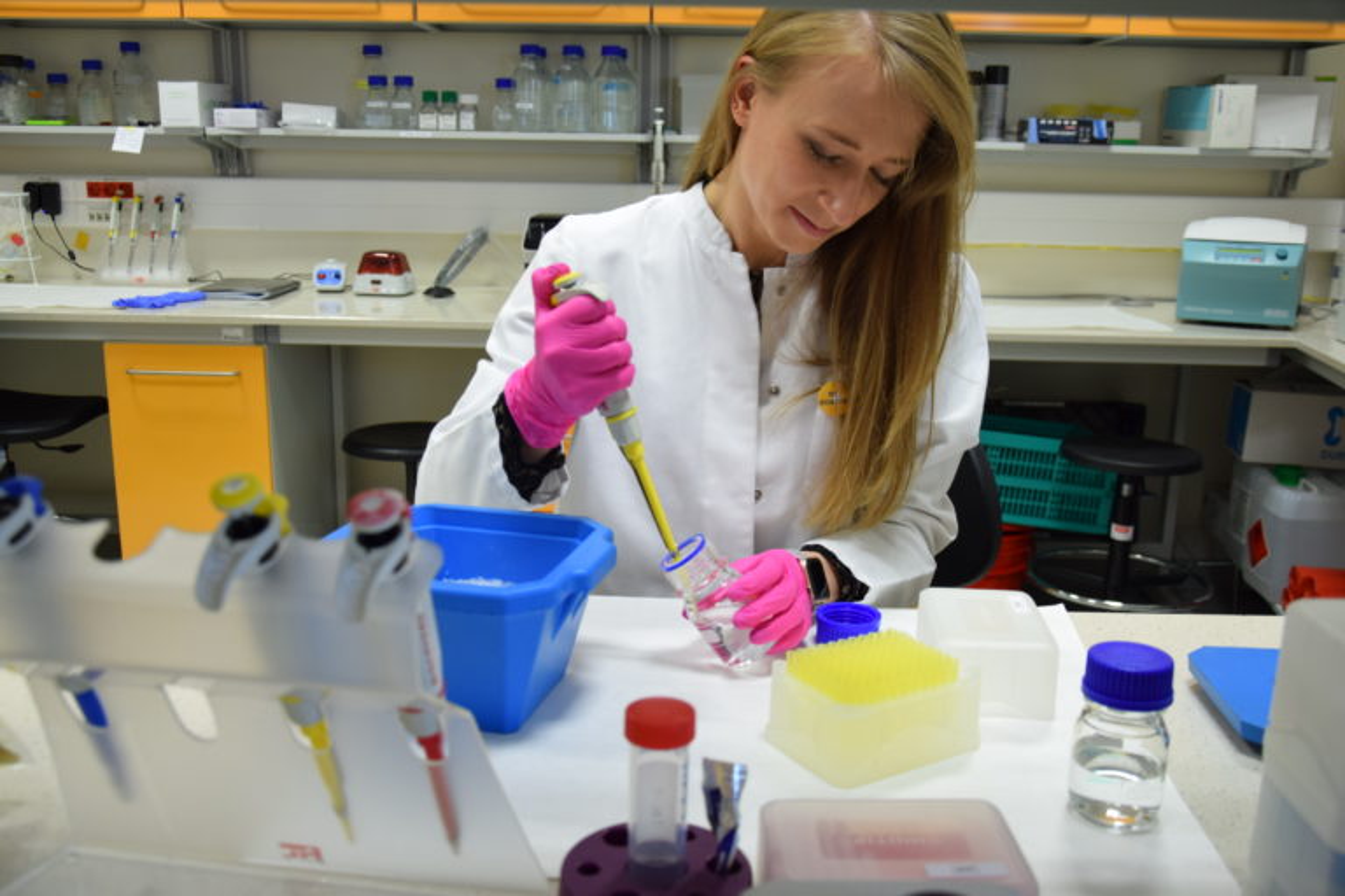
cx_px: 672
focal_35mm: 33
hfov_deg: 57.2
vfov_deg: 40.0
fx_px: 1233
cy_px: 448
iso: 720
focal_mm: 22
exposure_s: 1/60
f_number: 4
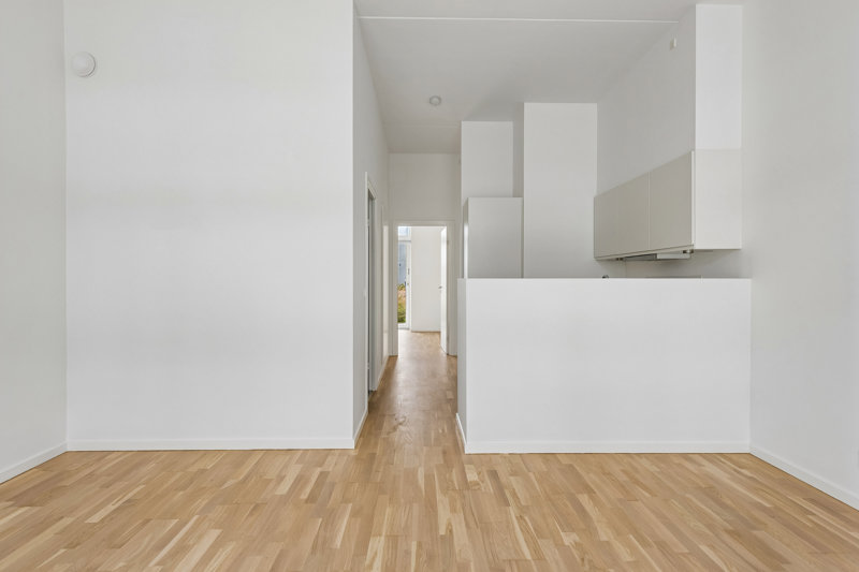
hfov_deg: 86.9
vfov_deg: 64.5
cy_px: 286
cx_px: 430
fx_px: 453
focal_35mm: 19
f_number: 8
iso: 160
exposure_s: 1/6
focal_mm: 19
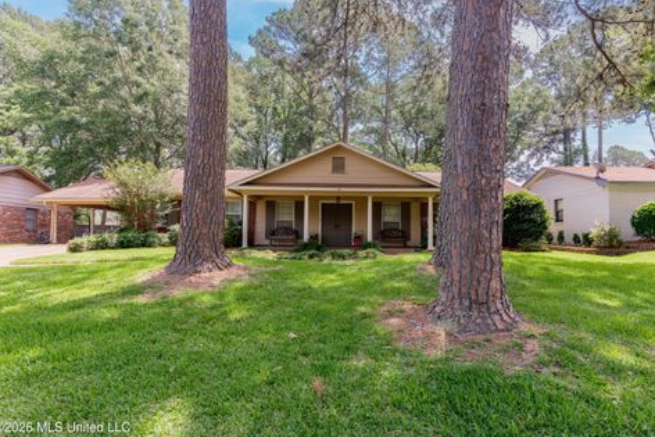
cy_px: 217
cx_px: 340
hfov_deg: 89.9
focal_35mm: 18
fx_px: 328
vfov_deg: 67.4
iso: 100
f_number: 5.6
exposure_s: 1/80
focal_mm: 17
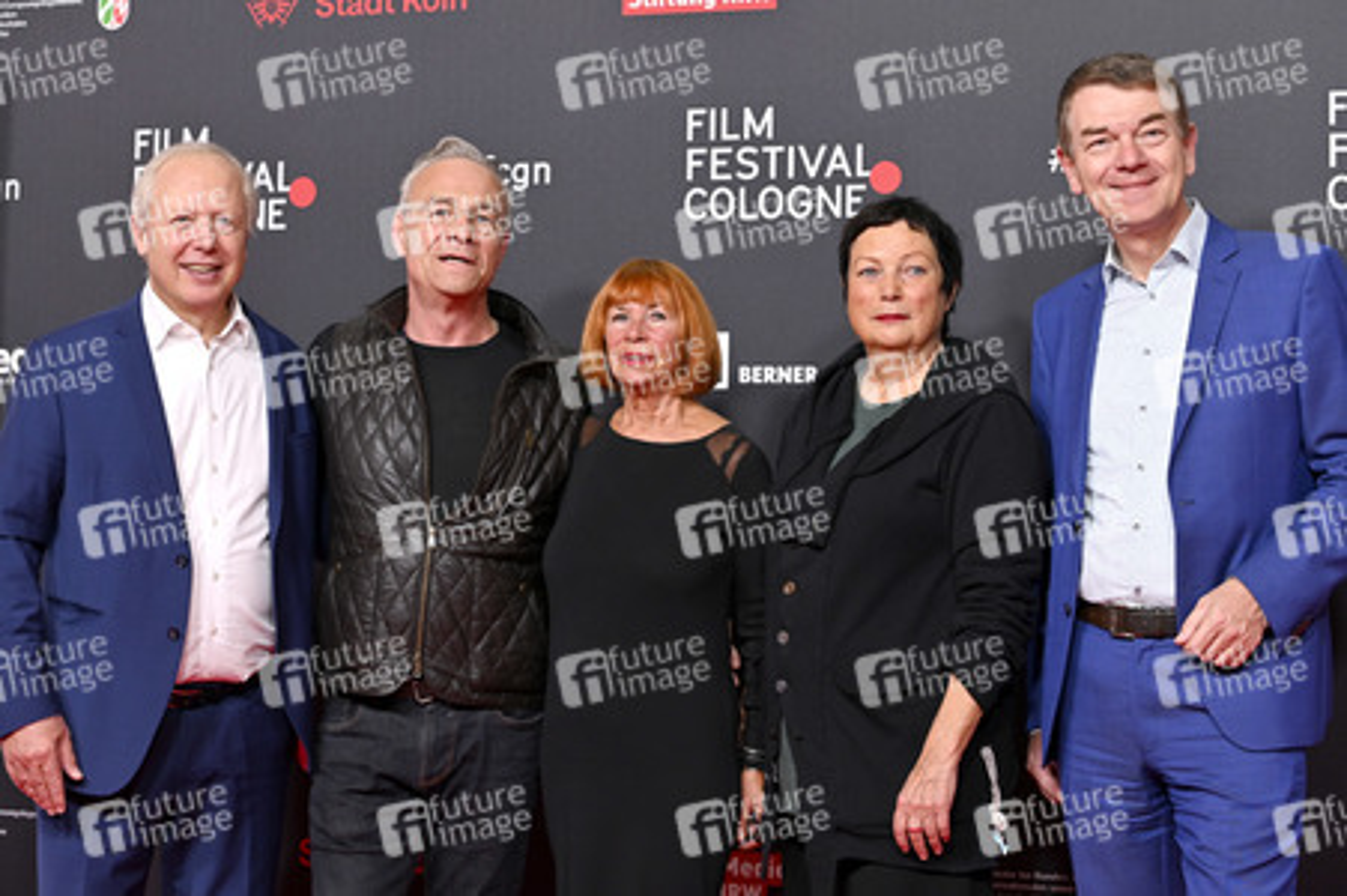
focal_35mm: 70
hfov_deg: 28.9
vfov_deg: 19.4
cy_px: 448
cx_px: 674
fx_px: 2617
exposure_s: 1/200
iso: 1000
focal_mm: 70
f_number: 5
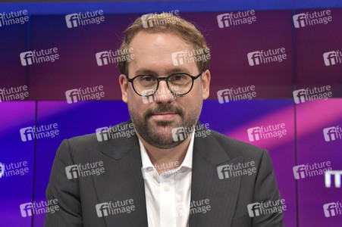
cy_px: 114
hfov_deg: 38.2
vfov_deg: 26.0
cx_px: 171
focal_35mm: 52
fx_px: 494
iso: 2500
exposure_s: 1/200
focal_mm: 52
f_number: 6.3
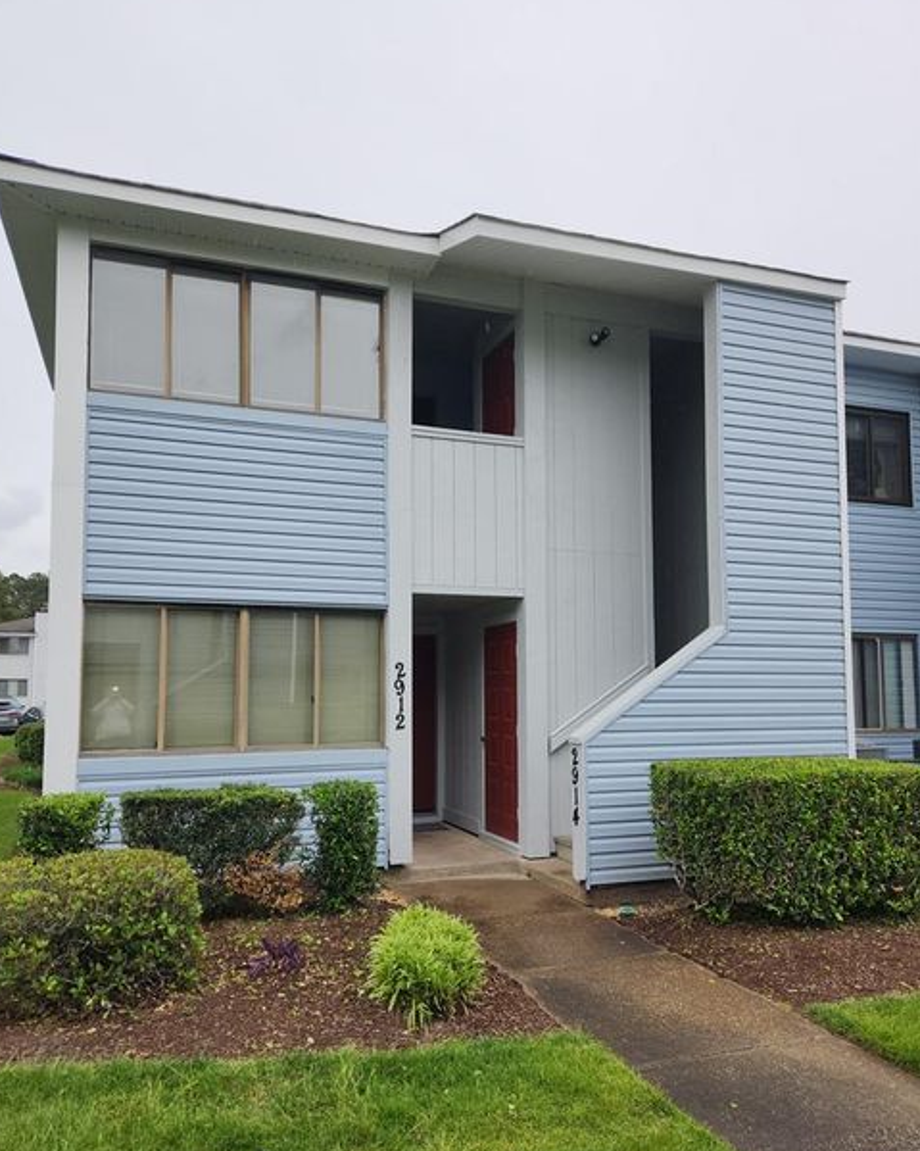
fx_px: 851
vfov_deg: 68.0
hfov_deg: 56.8
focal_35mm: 25
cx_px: 451
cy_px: 614
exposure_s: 1/634
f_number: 1.8
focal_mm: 5.4
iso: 20
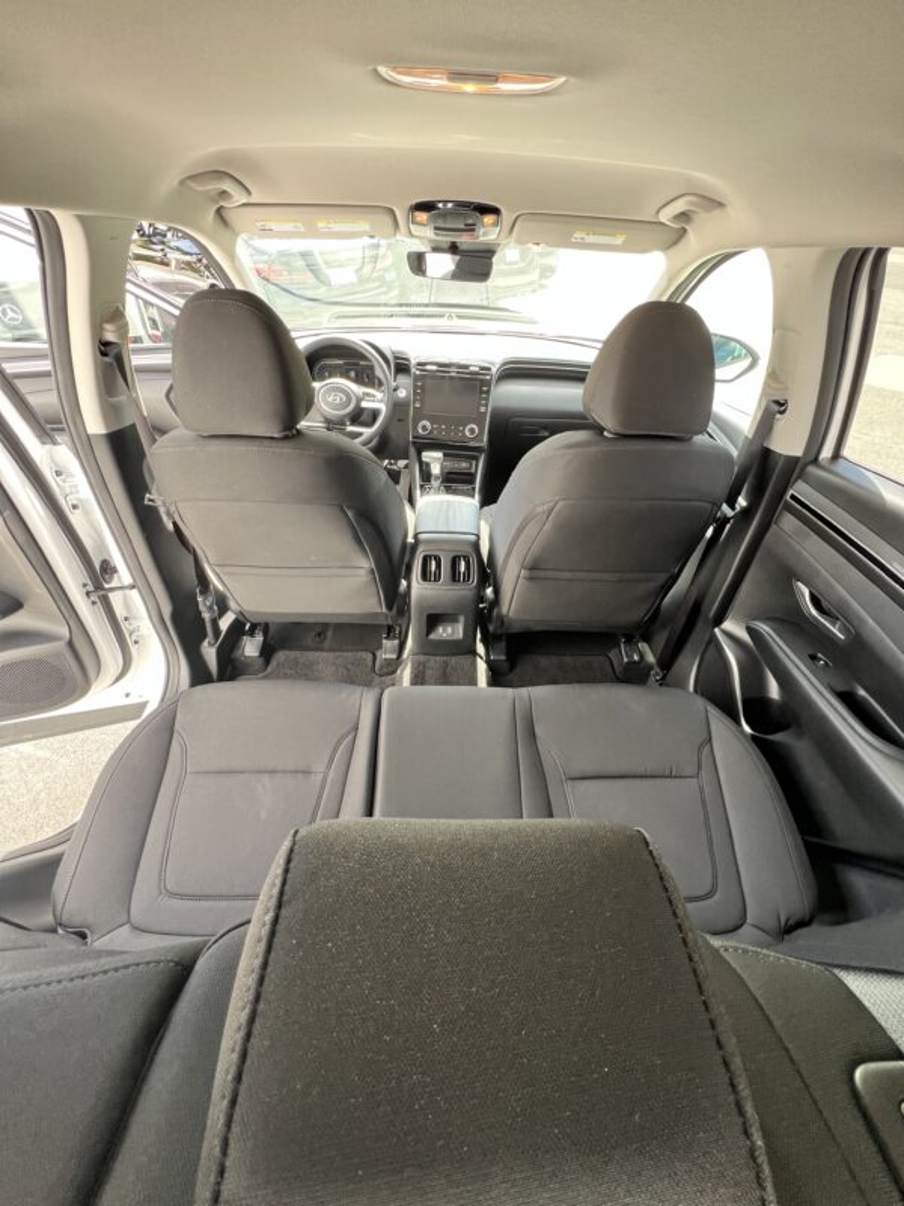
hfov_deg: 89.9
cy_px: 603
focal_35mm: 13
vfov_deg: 106.2
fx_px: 453
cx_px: 452
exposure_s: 1/99
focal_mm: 1.57
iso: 125
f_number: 1.8
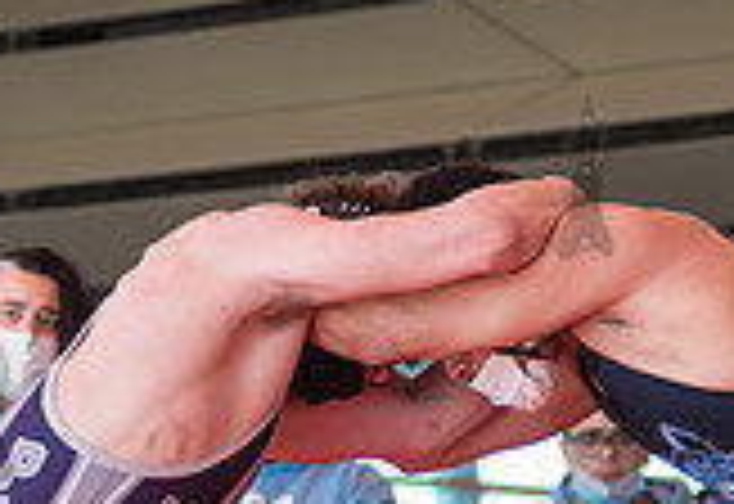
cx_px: 566
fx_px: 6957
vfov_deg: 4.1
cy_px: 528
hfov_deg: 6.0
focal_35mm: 338
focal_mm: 80
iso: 400
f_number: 3.5
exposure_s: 1/400
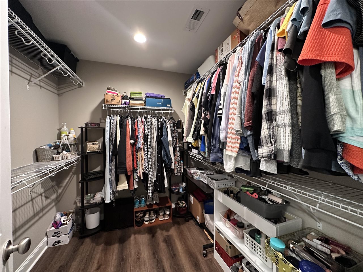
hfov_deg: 102.1
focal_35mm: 14
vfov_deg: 85.7
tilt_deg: -0.1
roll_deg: -0.5
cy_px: 136
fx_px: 147
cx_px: 182
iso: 400
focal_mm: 2.22
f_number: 2.2
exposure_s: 1/60
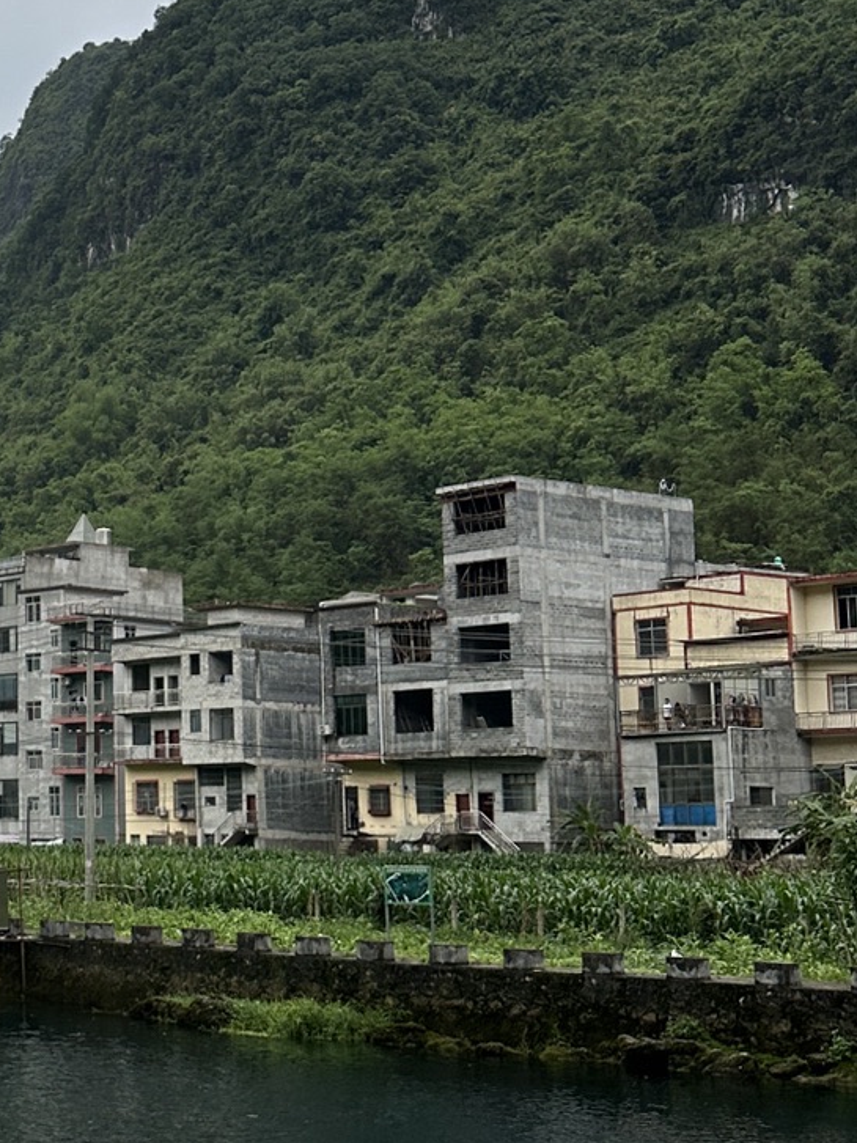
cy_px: 536
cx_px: -319
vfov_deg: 29.4
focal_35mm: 66
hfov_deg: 20.0
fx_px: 2179
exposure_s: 1/829
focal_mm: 6.86
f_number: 1.78
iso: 80
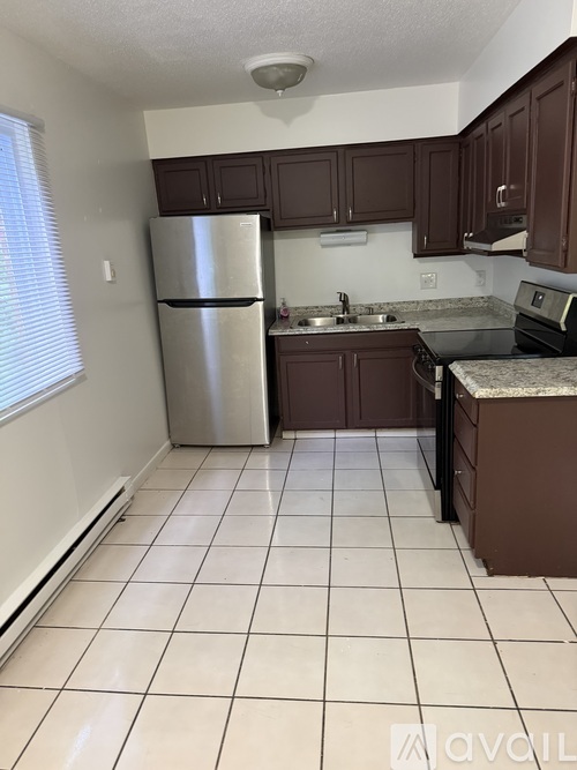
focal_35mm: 24
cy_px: 385
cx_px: 288
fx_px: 534
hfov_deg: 56.8
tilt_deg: -16.4
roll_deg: +5.3
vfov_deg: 71.6
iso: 400
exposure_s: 1/60
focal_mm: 6.76
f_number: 1.78
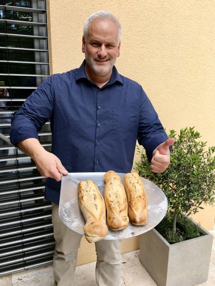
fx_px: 240
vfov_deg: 61.7
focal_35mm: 29
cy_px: 143
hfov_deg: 48.2
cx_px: 108
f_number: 2.2
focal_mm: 4.15
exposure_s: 1/173
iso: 25
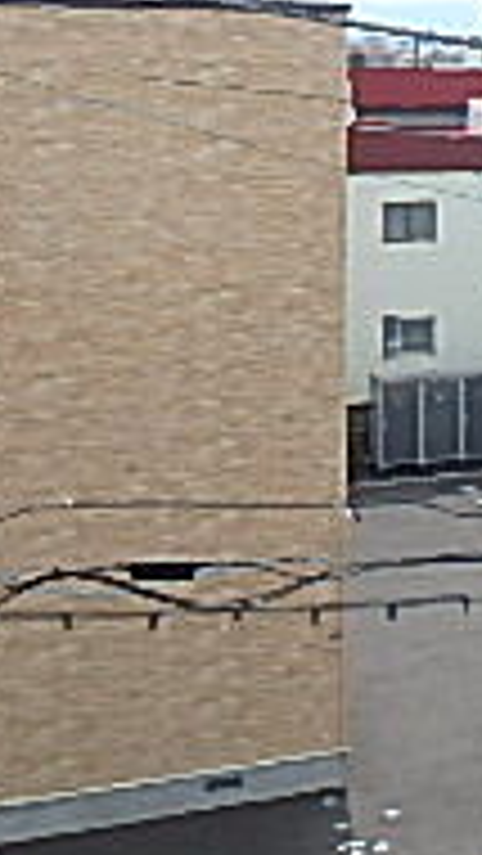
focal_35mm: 77
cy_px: 162
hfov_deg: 13.8
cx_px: 905
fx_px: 1748
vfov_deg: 26.9
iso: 125
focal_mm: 3.7
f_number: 3.5
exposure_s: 1/800
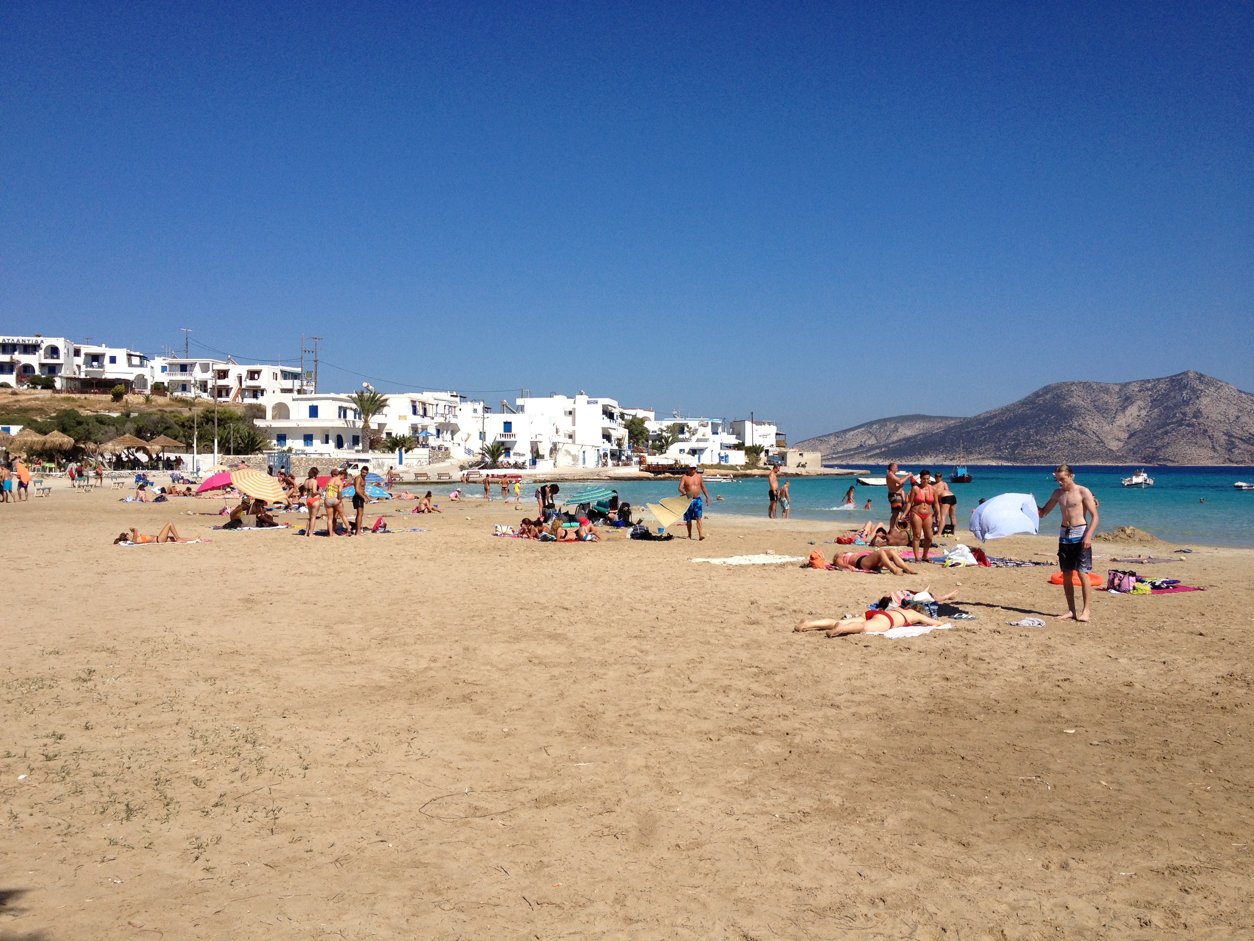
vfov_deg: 40.7
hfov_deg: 52.6
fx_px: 1268
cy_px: 470
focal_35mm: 35
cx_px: 627
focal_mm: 4.28
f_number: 2.4
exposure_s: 1/3067
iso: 50
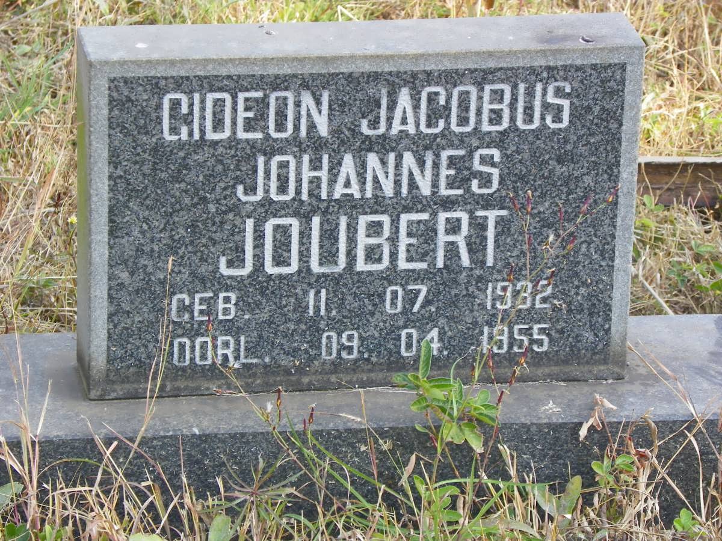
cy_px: 270
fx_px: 4255
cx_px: 361
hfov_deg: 9.7
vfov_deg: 7.3
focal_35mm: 204
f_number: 4.5
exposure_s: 1/60
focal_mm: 36.3
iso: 64
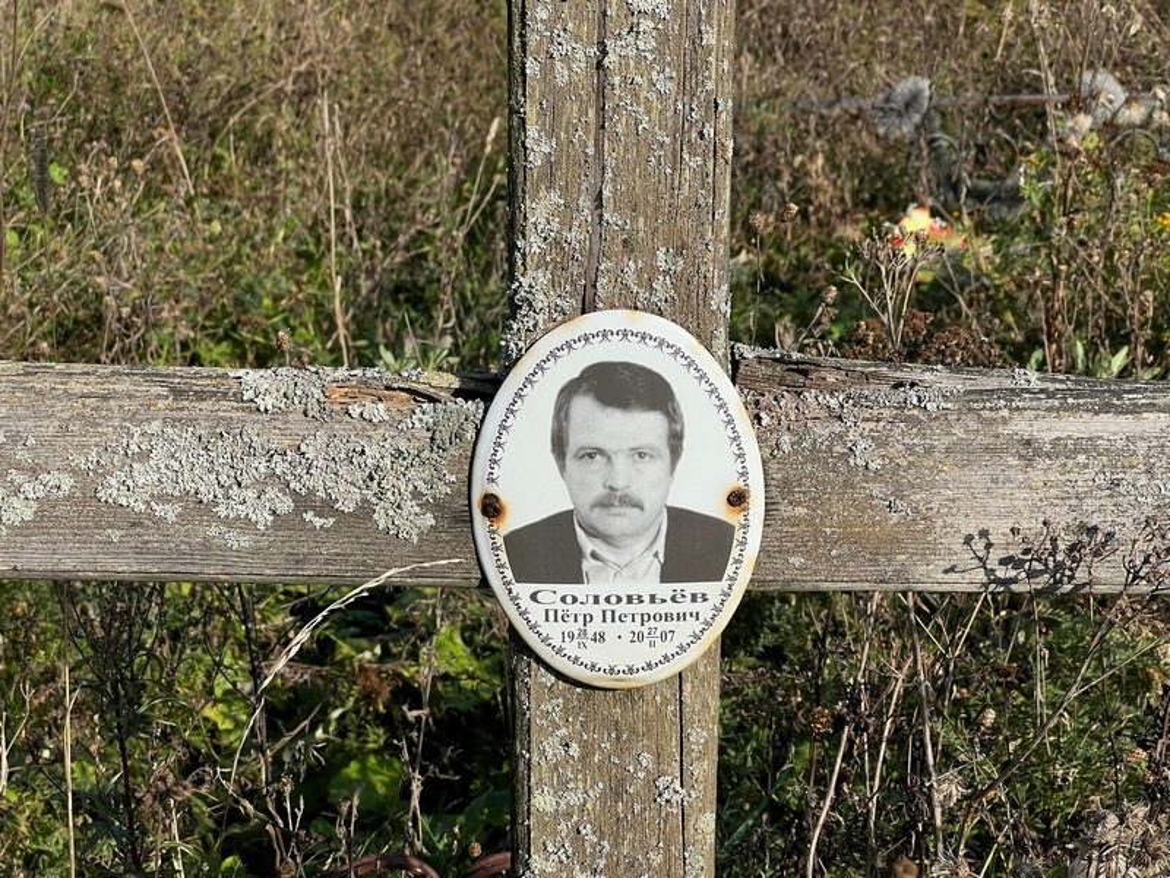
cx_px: 585
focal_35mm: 77
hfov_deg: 25.3
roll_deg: -1.6
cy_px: 439
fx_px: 2603
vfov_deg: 19.1
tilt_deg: -15.6
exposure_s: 1/1429
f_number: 2.8
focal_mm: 9
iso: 32
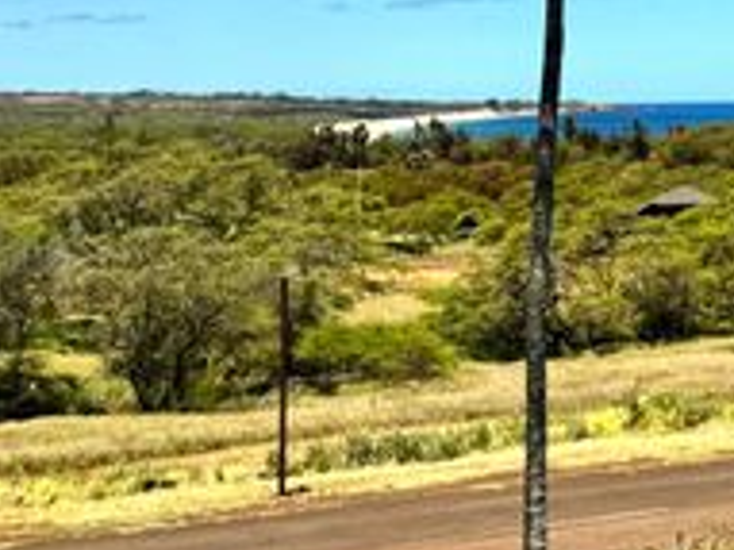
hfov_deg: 19.4
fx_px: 2056
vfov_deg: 15.0
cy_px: 33
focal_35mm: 97
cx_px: 799
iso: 80
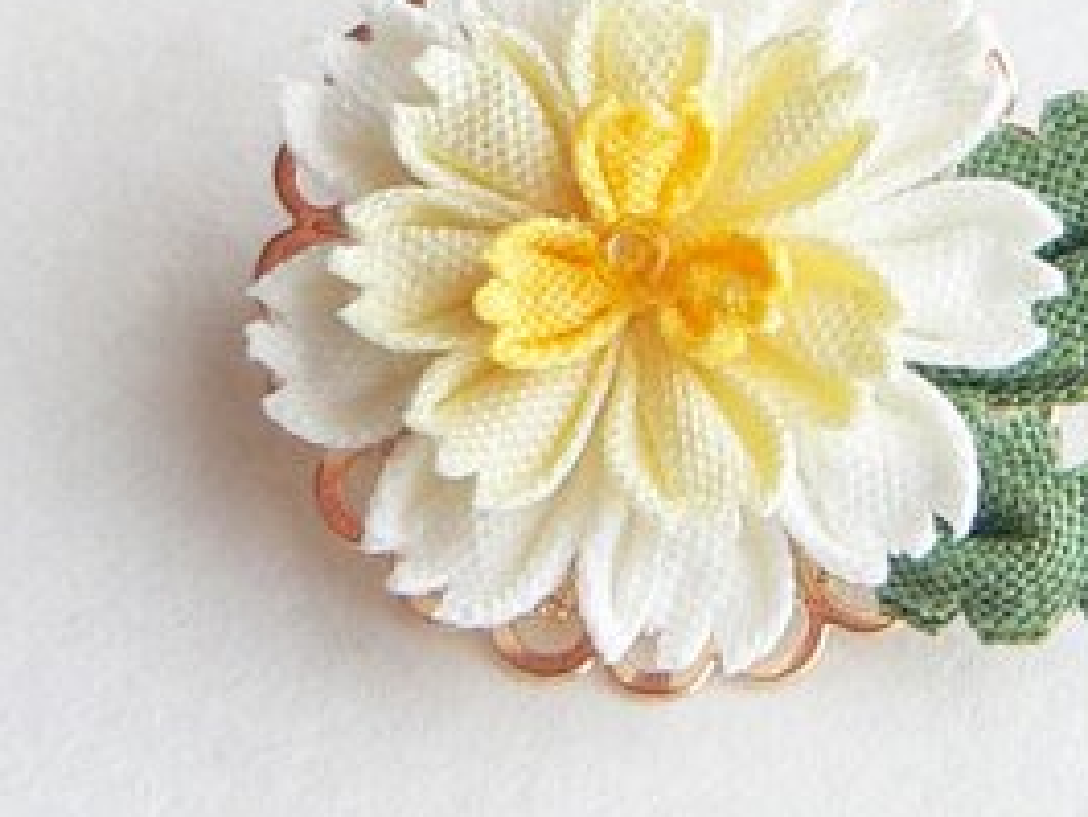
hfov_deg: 7.1
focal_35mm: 278
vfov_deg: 5.3
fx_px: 8742
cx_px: 686
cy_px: 271
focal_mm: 15.2
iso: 80
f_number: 2.8
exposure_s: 1/15
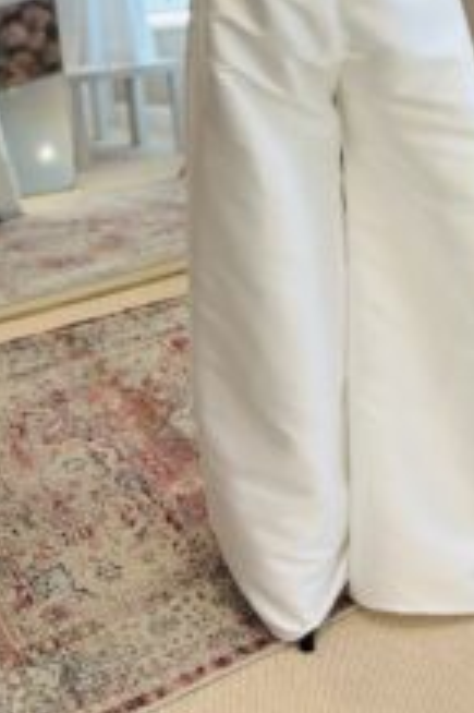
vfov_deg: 35.1
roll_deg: +0.9
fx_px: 1048
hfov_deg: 25.2
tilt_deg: -10.4
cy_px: 54
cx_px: 350
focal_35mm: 53
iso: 40
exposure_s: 1/100
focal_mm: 5.96
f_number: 1.6
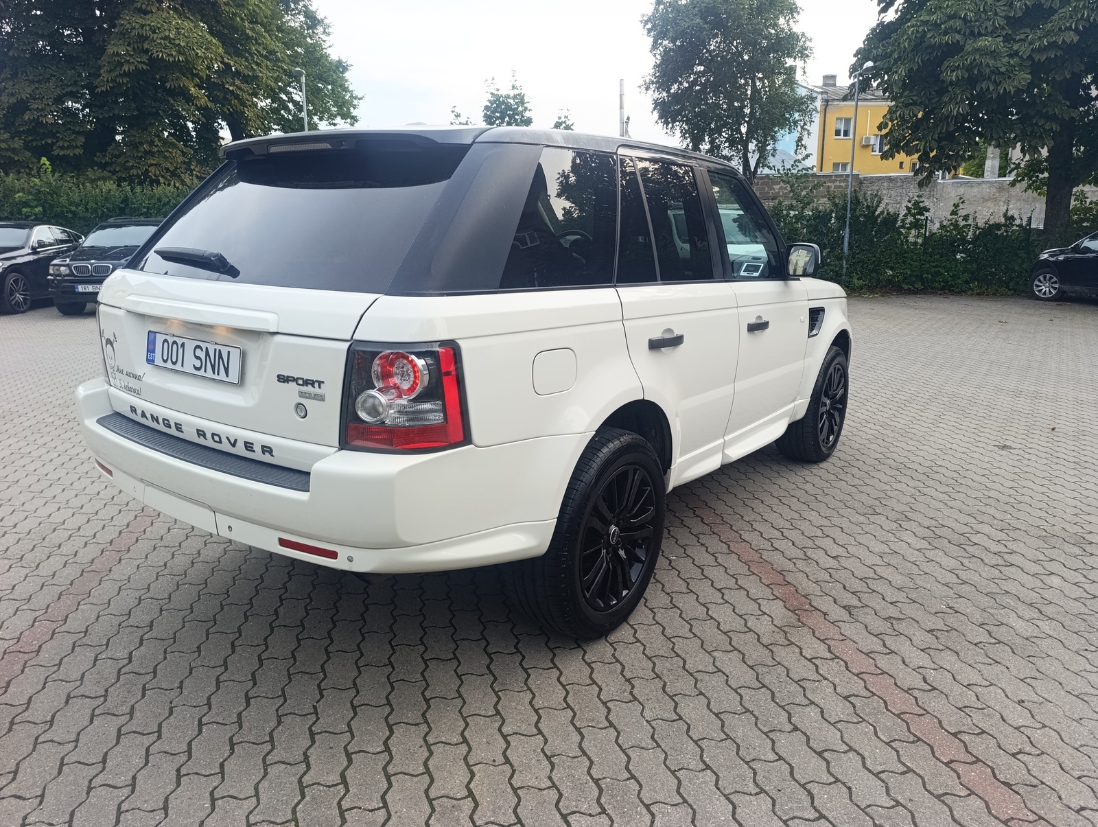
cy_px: 414
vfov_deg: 59.0
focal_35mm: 23
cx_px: 549
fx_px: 731
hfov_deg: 73.8
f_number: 1.6
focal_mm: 6.14
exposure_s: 1/100
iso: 50
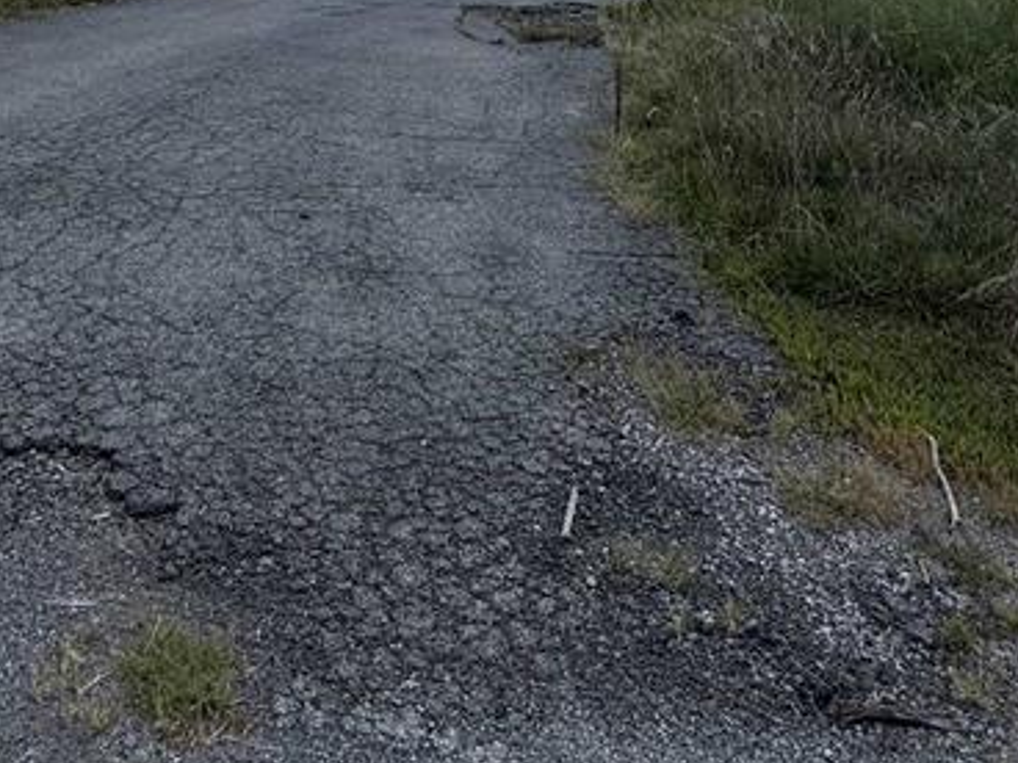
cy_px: -152
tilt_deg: +0.6
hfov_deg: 47.9
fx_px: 1147
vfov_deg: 31.0
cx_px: 520
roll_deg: -2.4
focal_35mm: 39
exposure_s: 1/3247
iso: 50
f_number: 2.2
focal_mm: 2.22
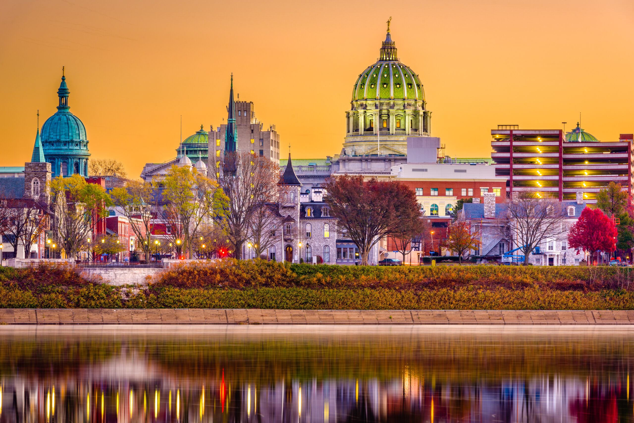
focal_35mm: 175
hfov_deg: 11.7
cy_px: 212
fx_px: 3083
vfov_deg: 7.9
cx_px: 317
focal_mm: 175
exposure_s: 13
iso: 64
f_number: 16
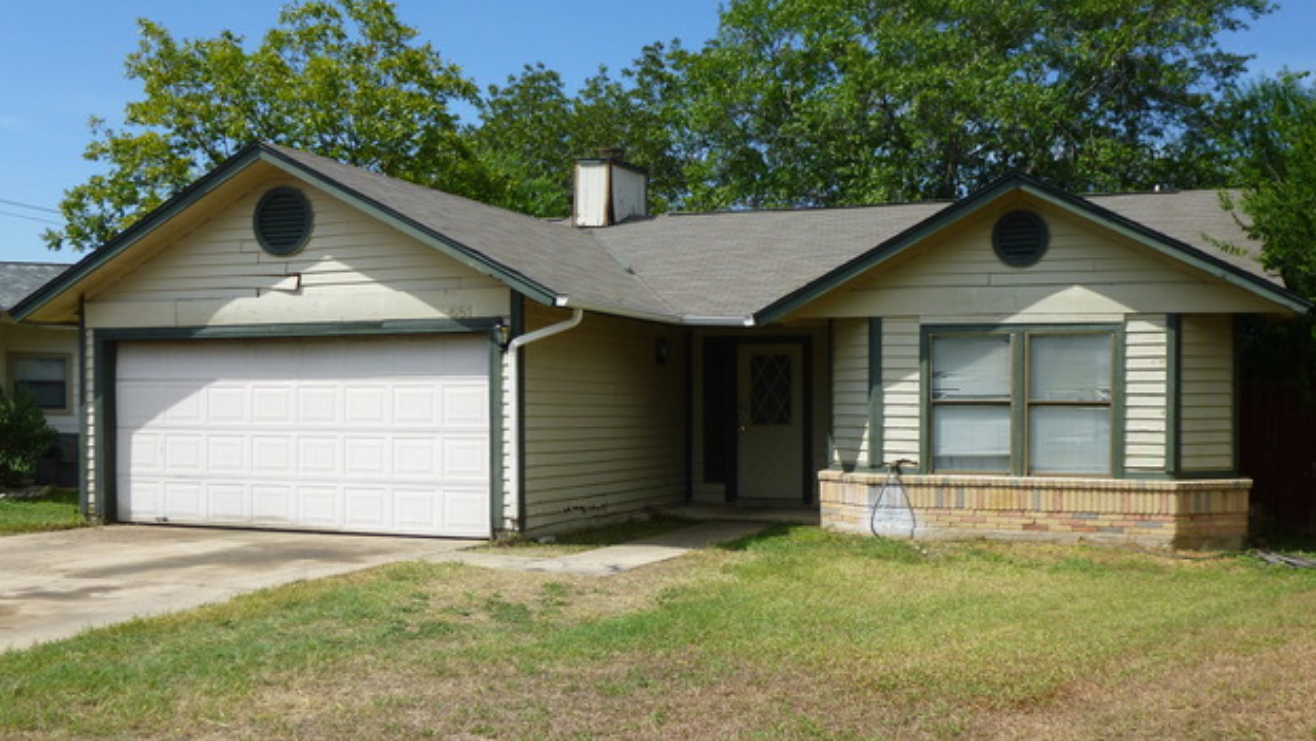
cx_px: 671
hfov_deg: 52.8
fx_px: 1326
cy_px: 429
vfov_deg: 31.1
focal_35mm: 38
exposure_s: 1/800
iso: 100
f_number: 3.5
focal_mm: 6
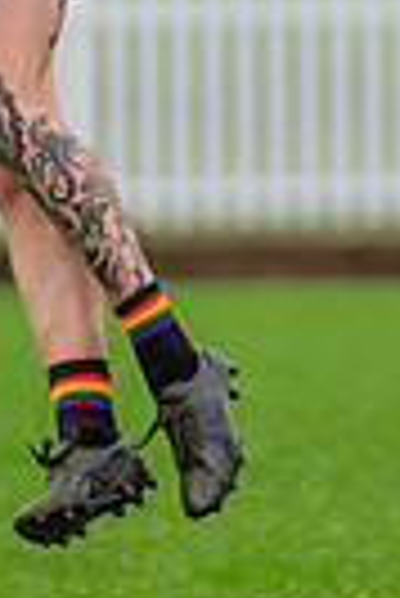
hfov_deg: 0.7
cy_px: -28
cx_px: -184
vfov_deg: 1.0
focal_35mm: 2027
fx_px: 33693
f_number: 4
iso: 900
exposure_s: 1/1000
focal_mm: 270
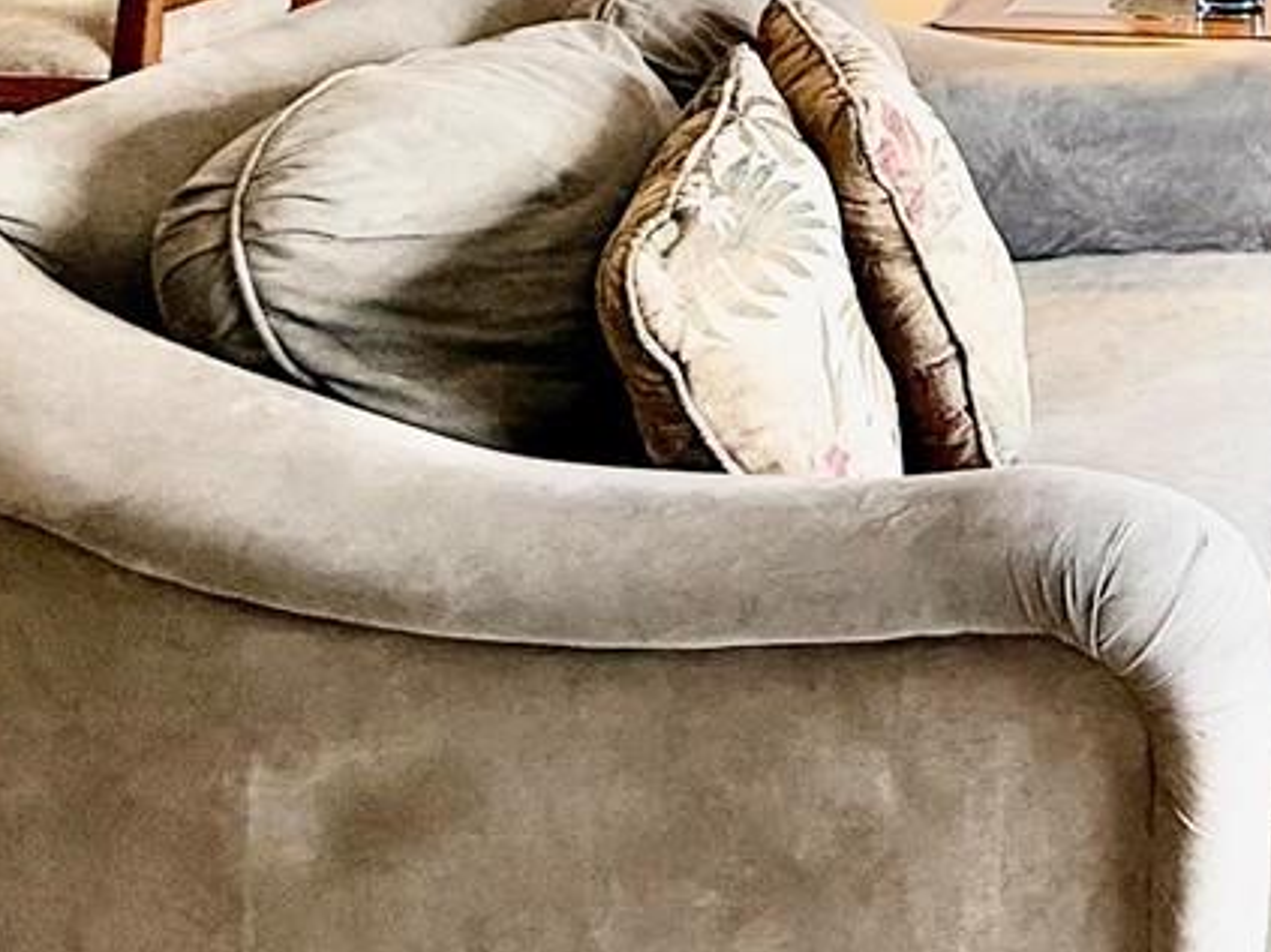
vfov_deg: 23.1
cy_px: -414
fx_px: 1945
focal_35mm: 53
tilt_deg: -0.3
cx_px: 1653
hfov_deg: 29.2
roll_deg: -3.9
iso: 160
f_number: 2.2
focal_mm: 2.22
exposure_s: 1/99
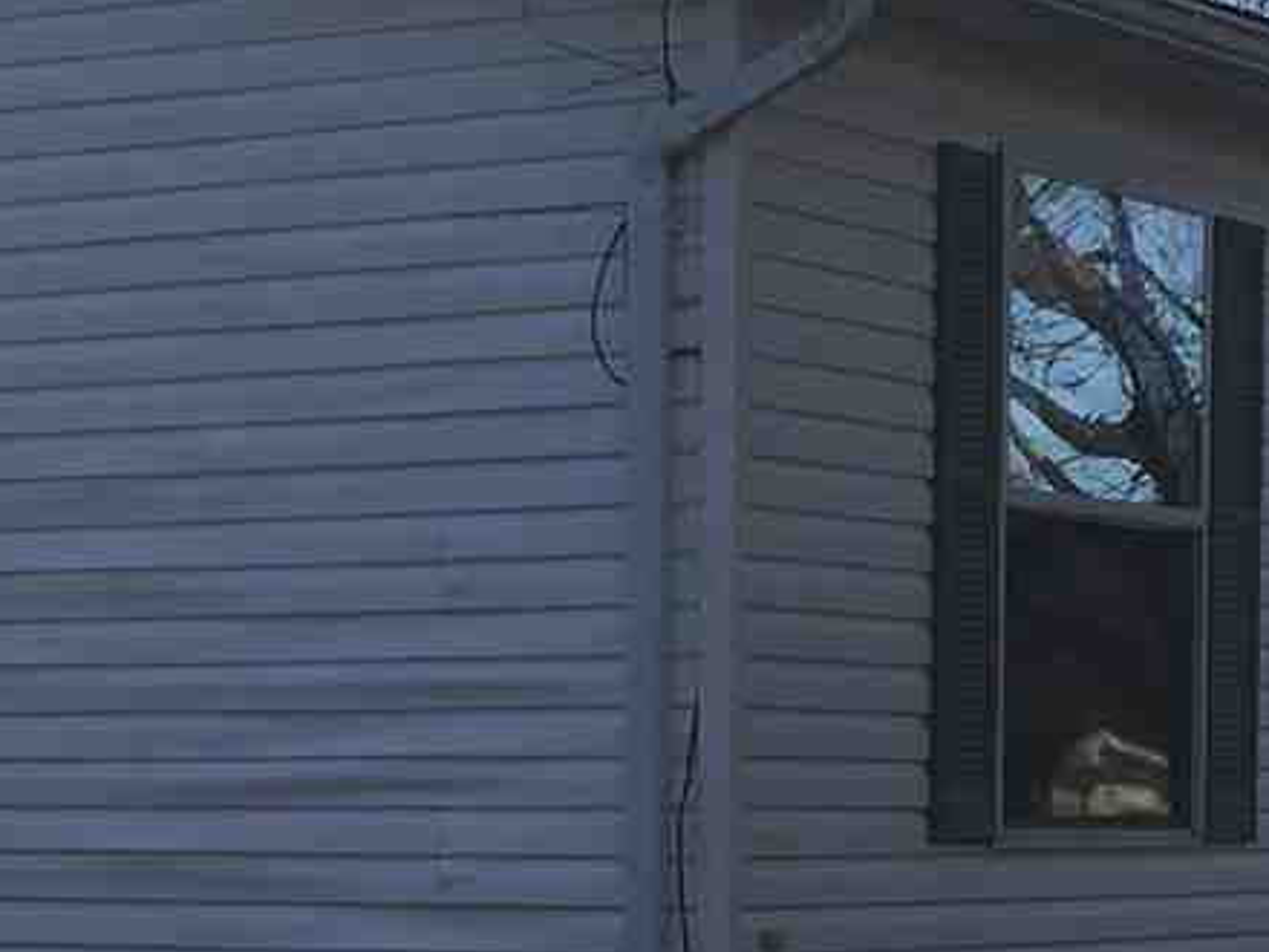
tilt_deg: -2.6
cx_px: 199
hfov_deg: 14.5
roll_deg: -0.2
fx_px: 4949
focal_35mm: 135
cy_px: 917
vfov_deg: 10.9
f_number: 2.2
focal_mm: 4.15
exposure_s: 1/894
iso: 25
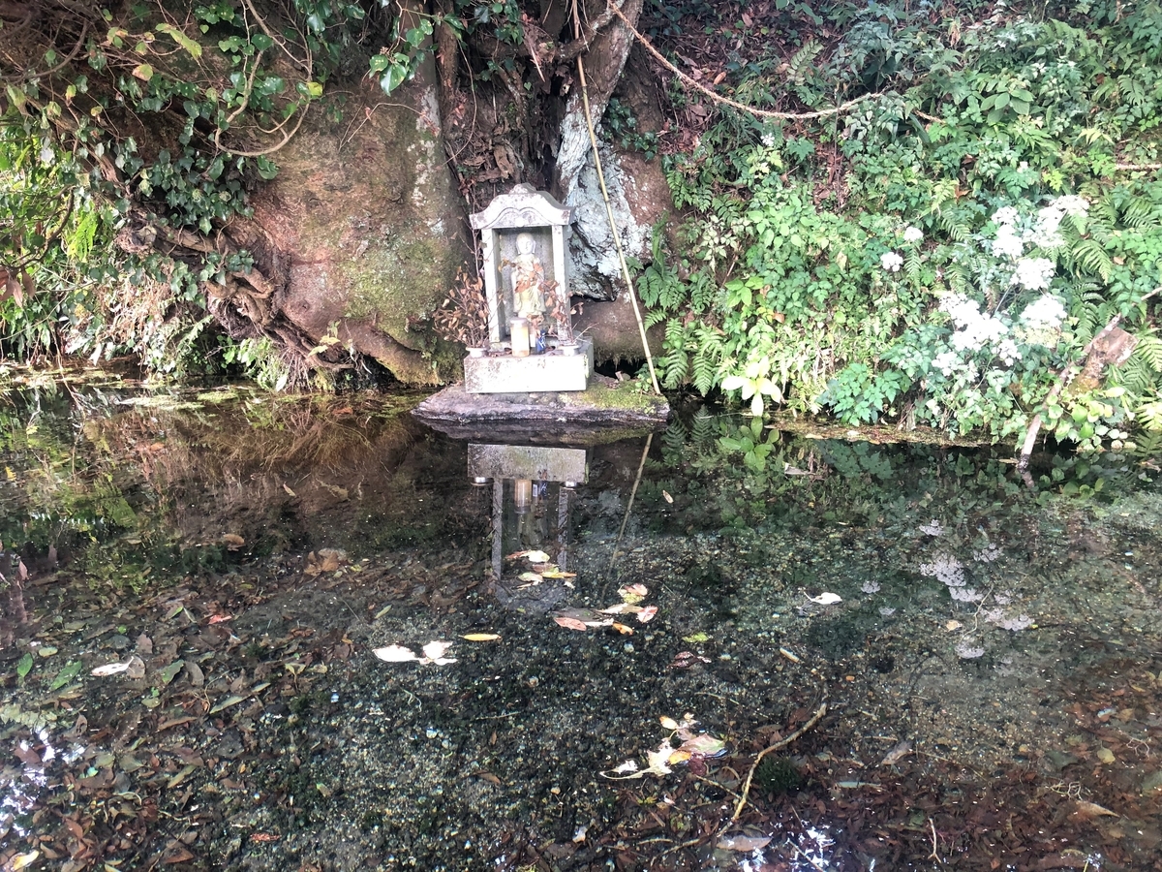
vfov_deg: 49.7
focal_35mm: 28
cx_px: 581
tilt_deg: -13.5
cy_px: 436
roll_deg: +1.1
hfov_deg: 63.4
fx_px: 940
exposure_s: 1/17
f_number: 1.8
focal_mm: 3.99
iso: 40
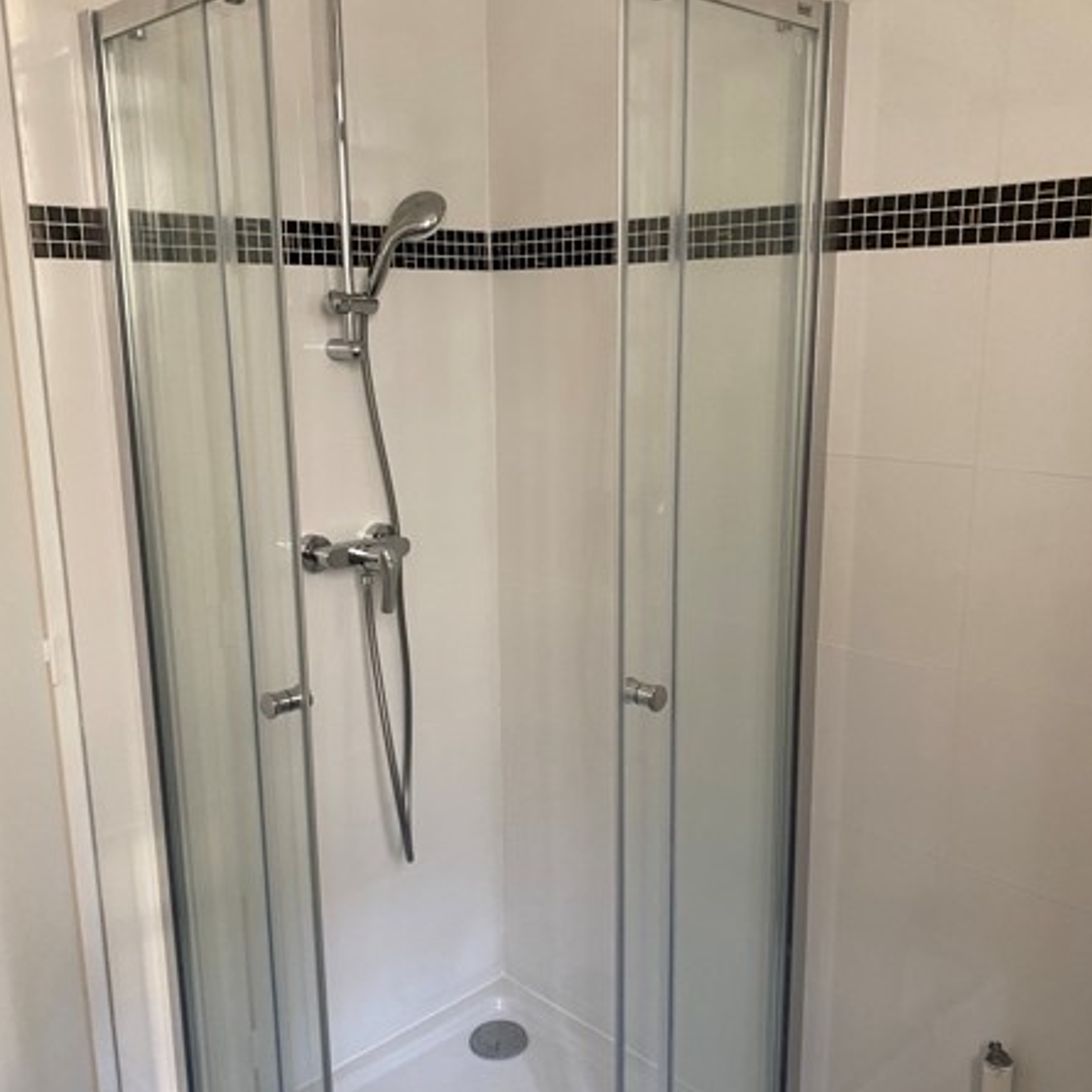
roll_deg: +1.2
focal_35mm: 31
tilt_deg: -11.0
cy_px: 579
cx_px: 542
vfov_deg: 52.5
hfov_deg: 52.5
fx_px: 1106
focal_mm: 4.25
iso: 200
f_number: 1.8
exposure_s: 1/60
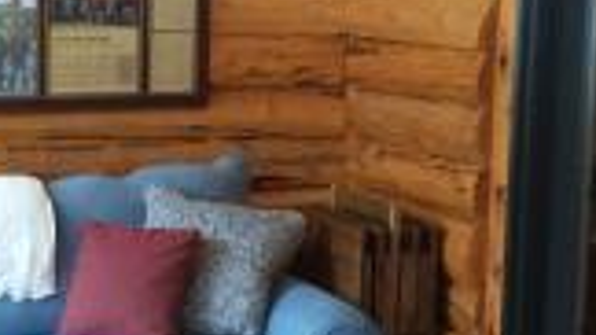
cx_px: 74
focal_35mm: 117
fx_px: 1848
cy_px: 221
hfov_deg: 18.1
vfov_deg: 10.3
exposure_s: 1/30
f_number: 2.2
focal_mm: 4.12
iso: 160
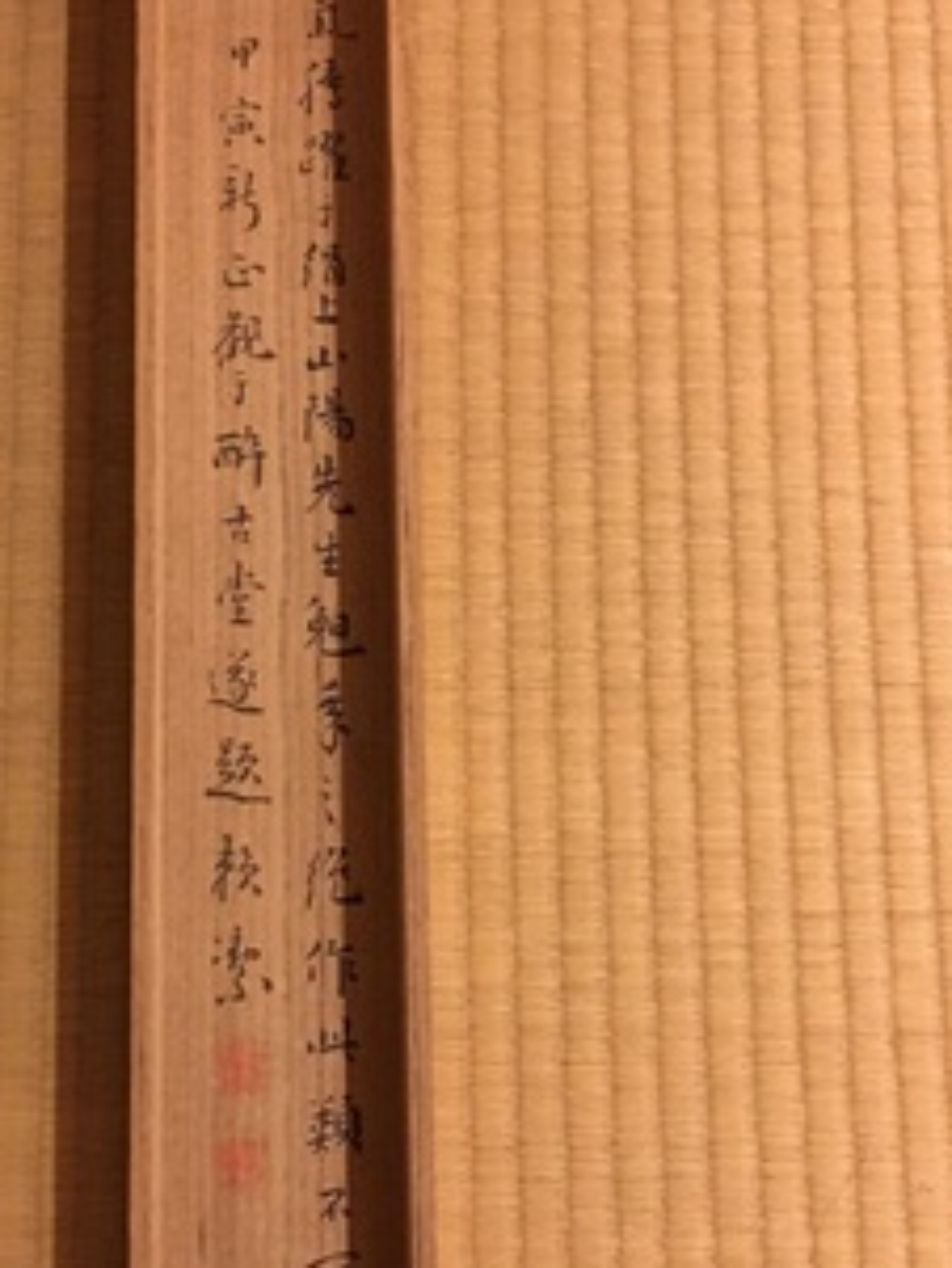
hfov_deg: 27.9
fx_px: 1905
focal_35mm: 52
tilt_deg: -78.6
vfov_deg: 36.7
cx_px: 314
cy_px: 716
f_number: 2.2
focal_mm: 4.15
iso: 125
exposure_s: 1/4
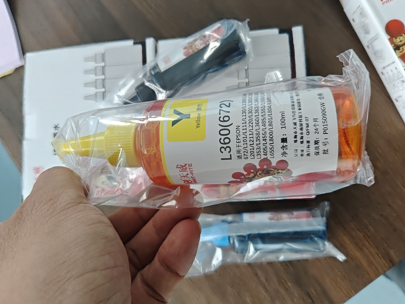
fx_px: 281
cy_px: 146
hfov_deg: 71.6
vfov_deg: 56.8
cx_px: 204
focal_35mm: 24
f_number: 1.88
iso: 386
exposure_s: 1/100
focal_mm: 5.56
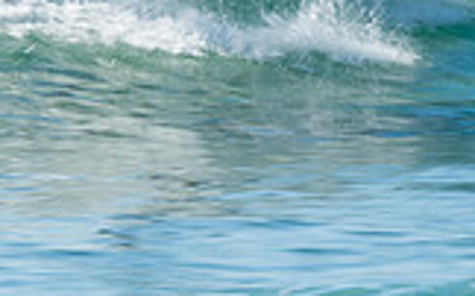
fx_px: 28292
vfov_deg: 0.6
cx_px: 161
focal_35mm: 2187
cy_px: -163
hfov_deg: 1.0
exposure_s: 1/50
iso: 100
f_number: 18
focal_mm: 400
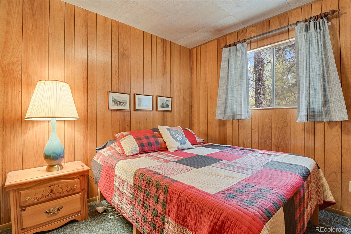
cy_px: 117
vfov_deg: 70.4
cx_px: 176
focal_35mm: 17
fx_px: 166
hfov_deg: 93.3
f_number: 8
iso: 250
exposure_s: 6
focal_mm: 17
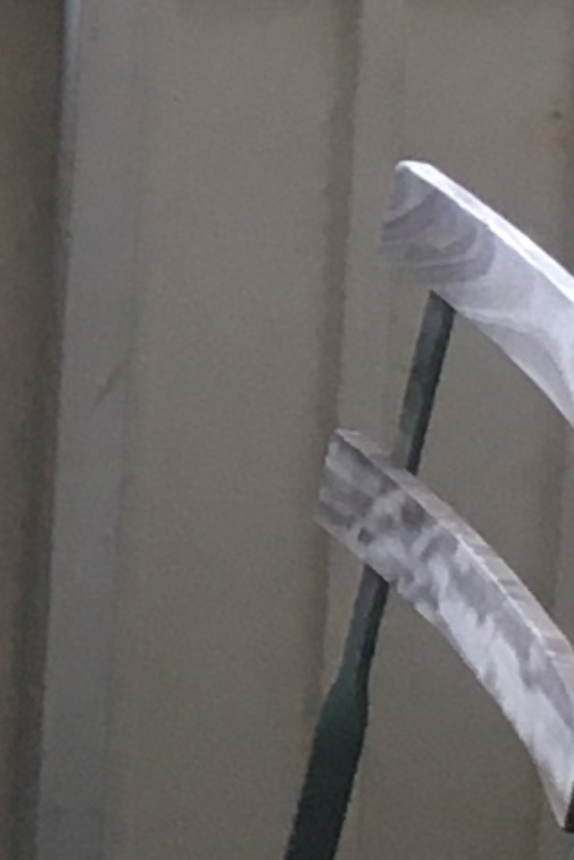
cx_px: -1624
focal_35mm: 252
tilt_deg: -15.3
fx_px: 6027
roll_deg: +2.5
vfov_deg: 8.2
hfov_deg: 5.0
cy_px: 198
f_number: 2.2
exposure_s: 1/33
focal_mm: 4.15
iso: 64
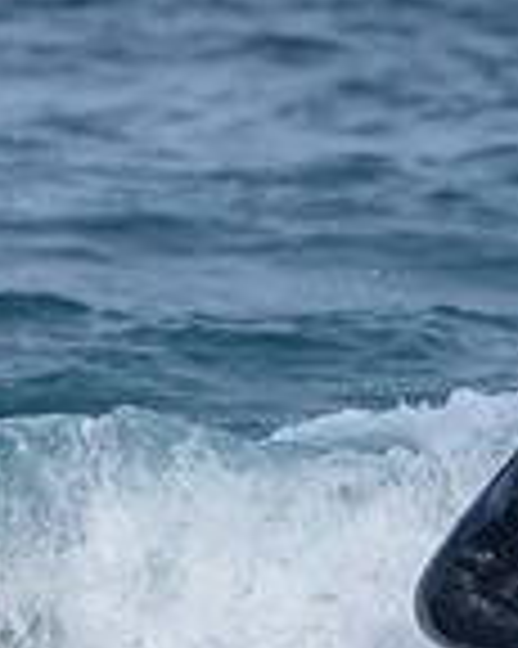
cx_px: 317
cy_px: 548
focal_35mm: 2324
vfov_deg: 0.8
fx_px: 44583
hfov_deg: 0.7
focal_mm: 500
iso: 200
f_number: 5.6
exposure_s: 1/2000
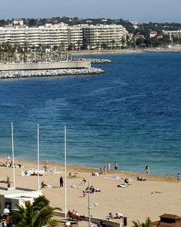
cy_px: 137
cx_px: 11
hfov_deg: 8.2
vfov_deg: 10.3
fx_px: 1259
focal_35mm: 188
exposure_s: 1/256
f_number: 8.3
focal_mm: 24
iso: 100
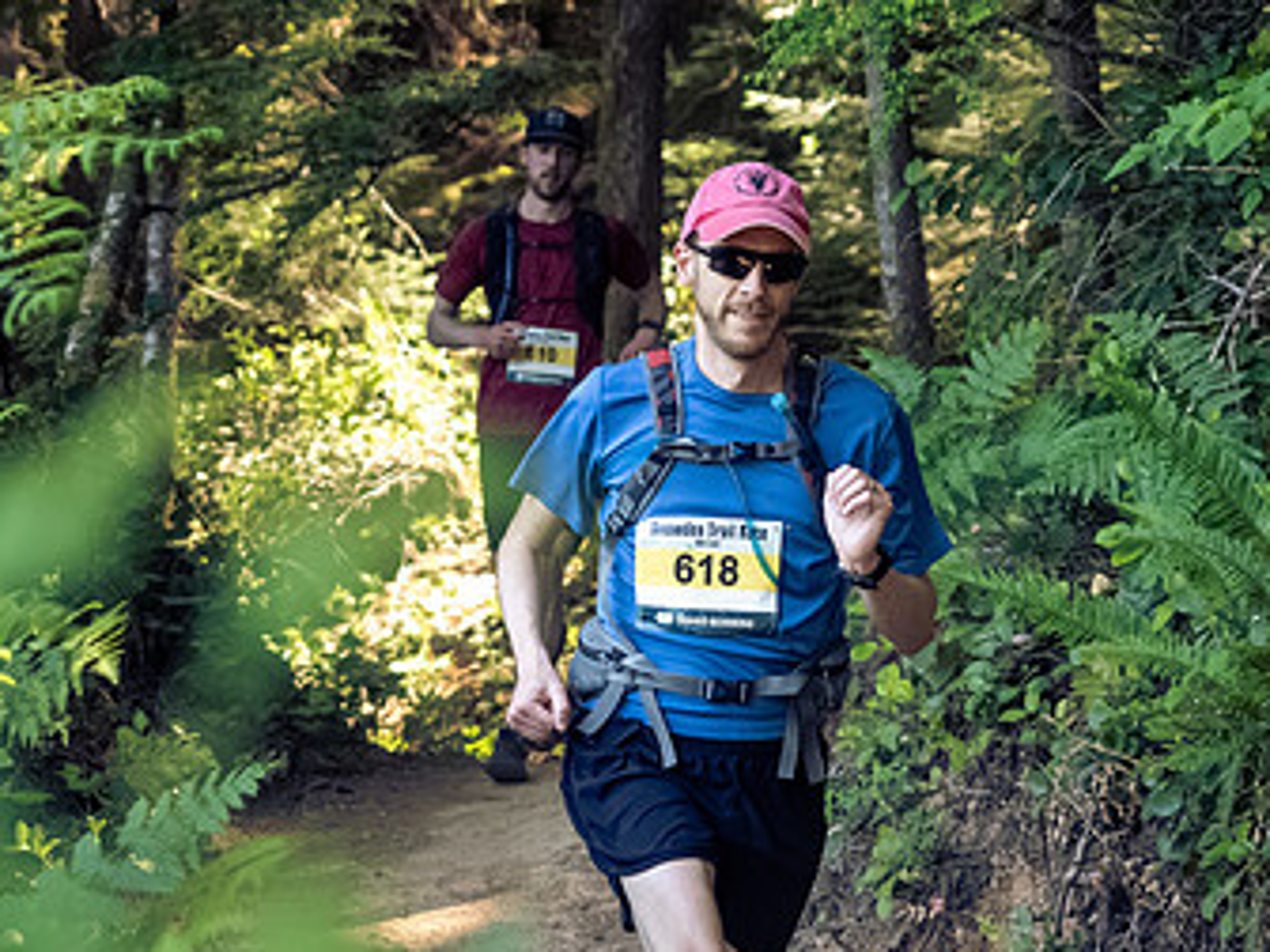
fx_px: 5063
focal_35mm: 138
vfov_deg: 10.7
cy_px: 731
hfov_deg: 14.3
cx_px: 393
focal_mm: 40
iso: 5000
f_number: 2.8
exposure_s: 1/1250
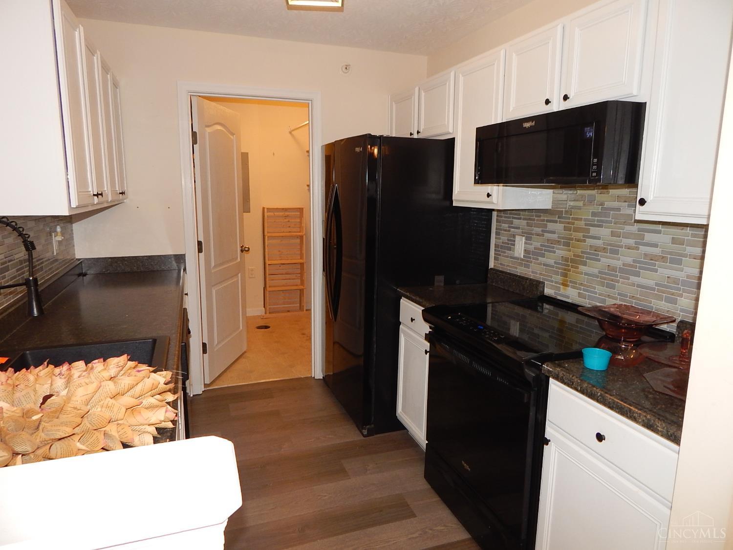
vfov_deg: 61.1
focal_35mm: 22
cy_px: 275
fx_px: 466
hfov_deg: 76.4
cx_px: 366
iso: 200
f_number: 3
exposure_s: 1/30
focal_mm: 4
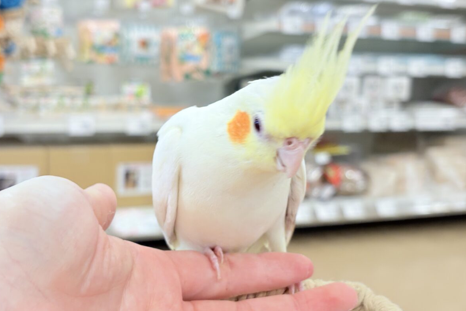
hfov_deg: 36.2
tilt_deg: -8.4
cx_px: 231
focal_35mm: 55
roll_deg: -1.3
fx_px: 712
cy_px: 157
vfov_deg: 24.6
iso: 40
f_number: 1.6
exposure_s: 1/50
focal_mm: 5.96
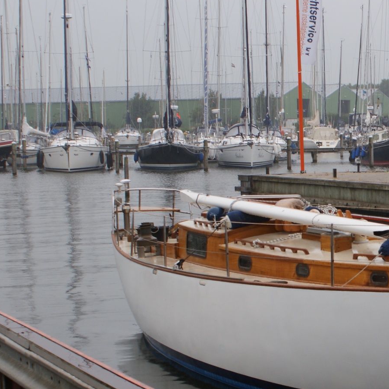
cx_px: 426
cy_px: 278
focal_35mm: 106
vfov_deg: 16.4
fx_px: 1348
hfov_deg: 16.0
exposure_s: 1/80
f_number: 6.3
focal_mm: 30
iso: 100
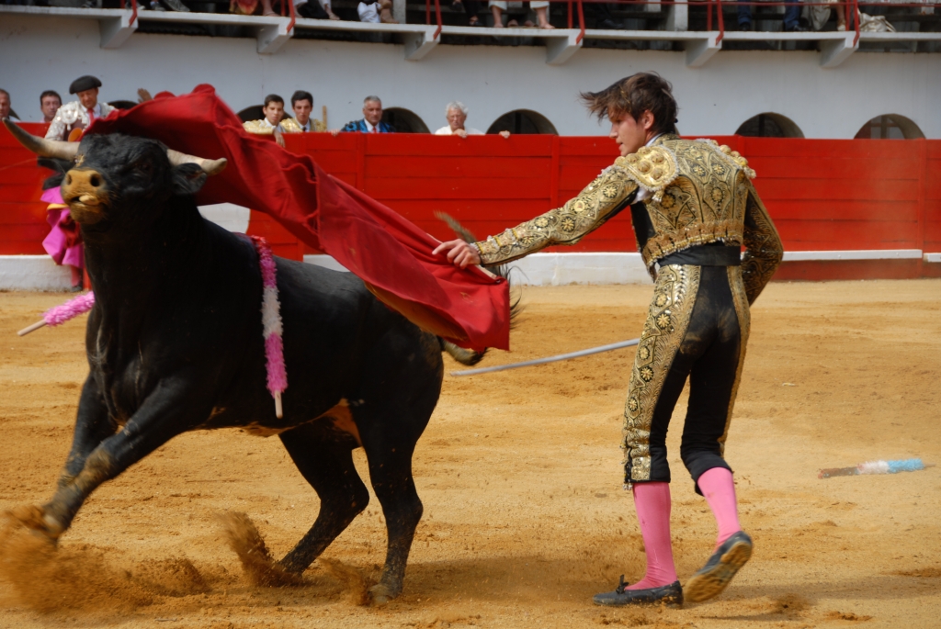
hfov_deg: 15.2
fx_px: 3532
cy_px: 314
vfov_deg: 10.2
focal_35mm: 135
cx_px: 470
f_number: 5.3
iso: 100
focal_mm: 90
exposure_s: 1/250
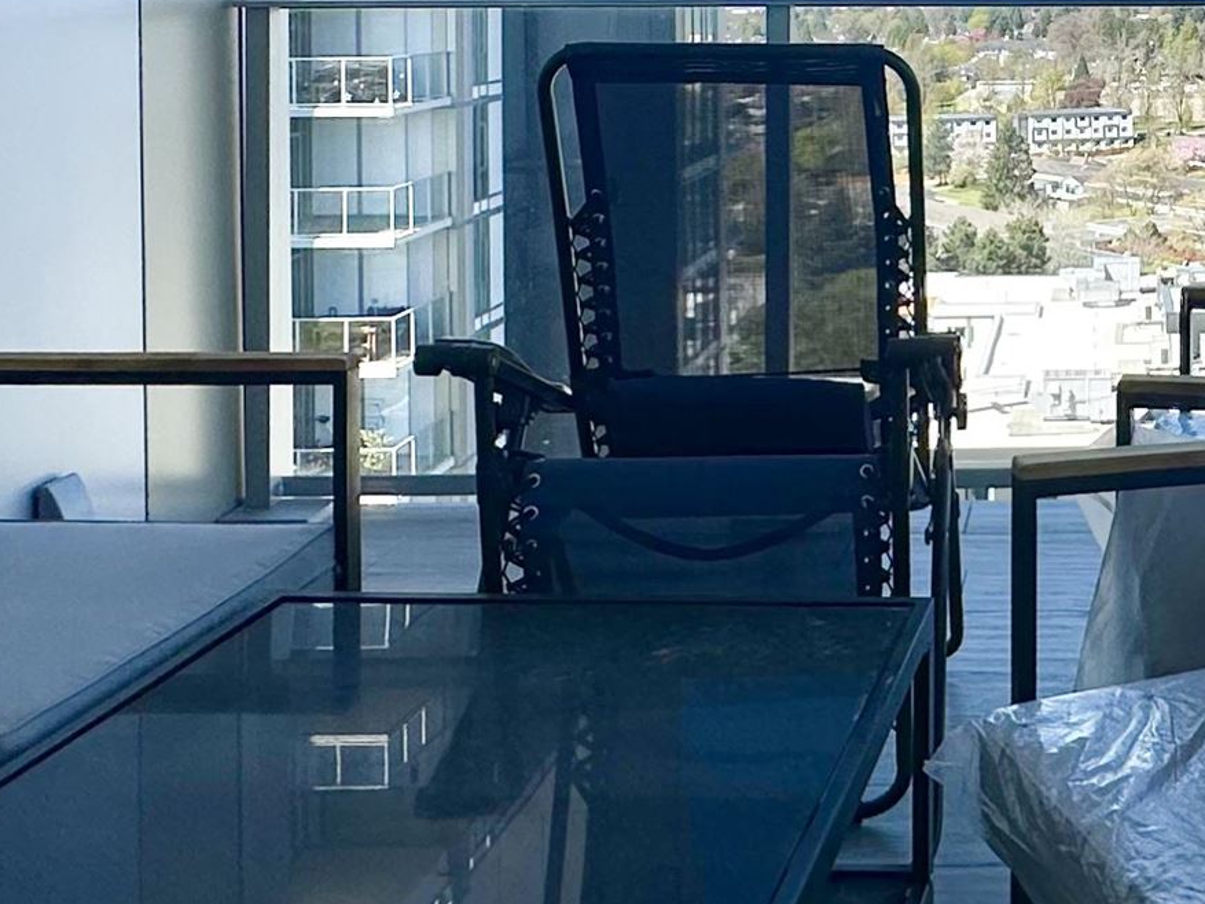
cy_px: -18
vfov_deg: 27.8
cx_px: 1166
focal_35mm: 49
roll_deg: +0.2
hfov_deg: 35.7
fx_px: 1706
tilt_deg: +0.3
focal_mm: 2.22
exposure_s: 1/1855
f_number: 2.2
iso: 50
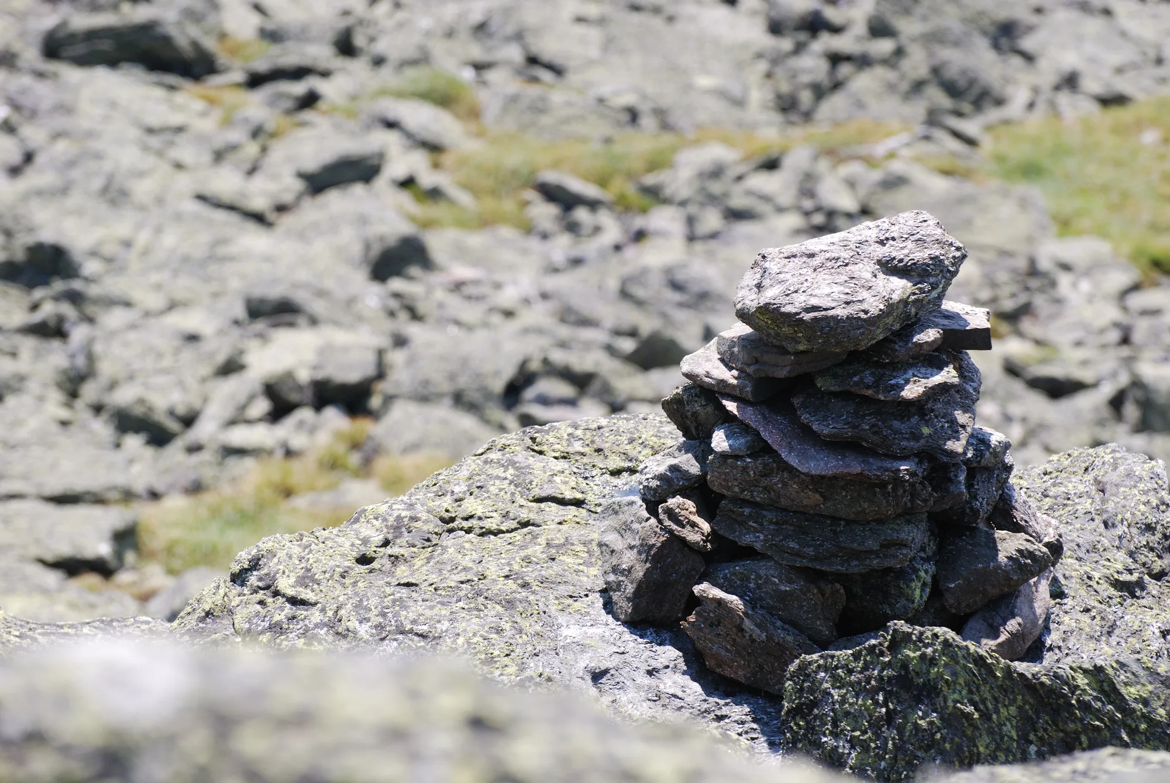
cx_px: 585
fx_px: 7077
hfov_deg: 9.5
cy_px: 392
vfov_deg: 6.3
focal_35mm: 218
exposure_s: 1/500
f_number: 5
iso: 280
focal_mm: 145
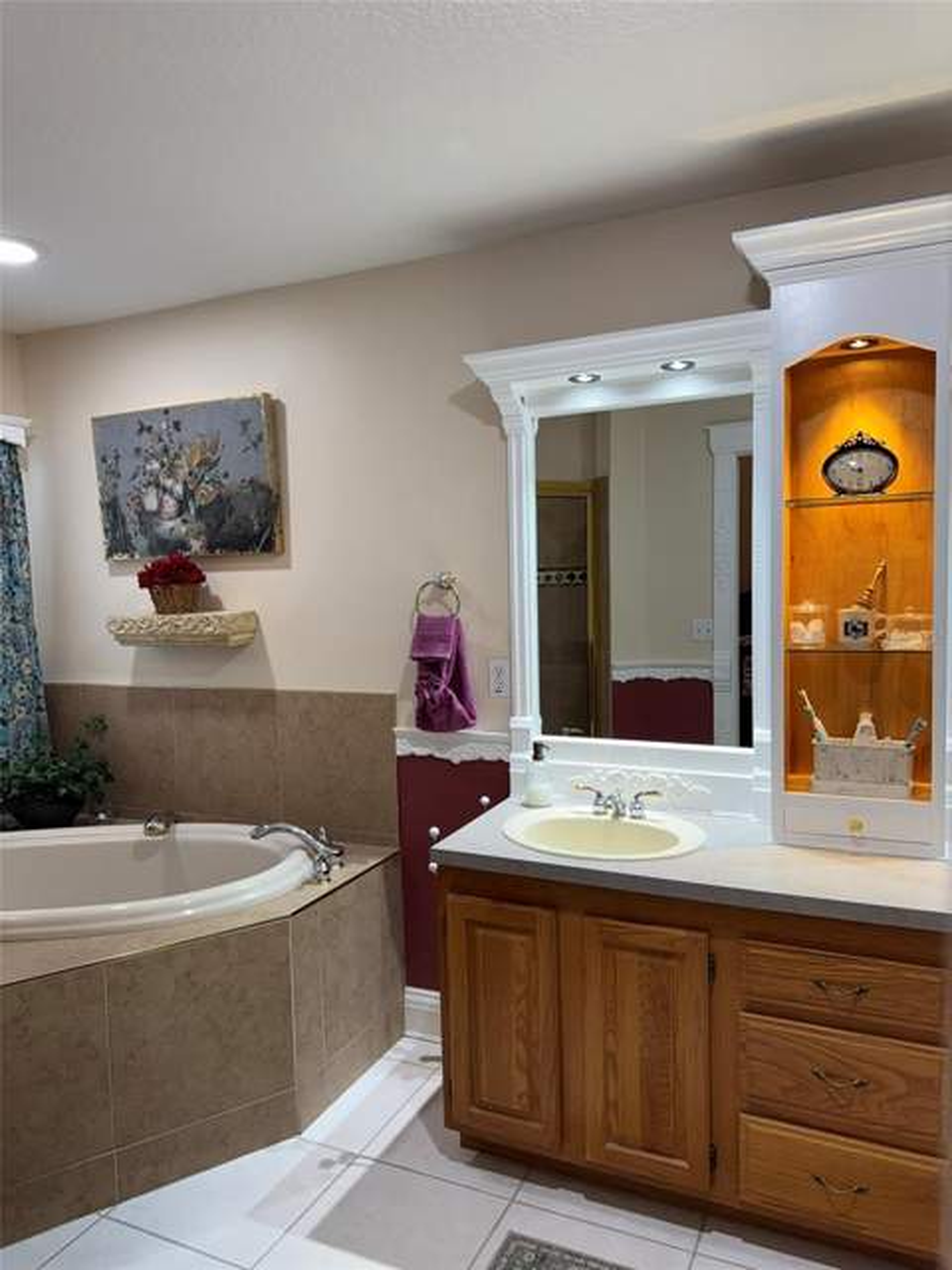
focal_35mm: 24
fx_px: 880
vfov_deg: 71.6
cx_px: 476
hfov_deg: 56.8
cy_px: 635
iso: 80
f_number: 1.78
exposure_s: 1/120
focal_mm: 6.76
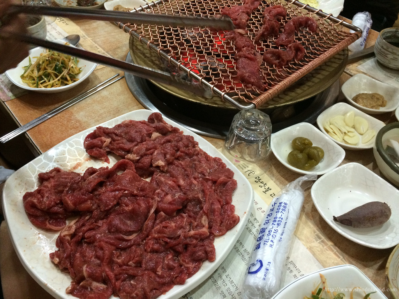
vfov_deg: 46.8
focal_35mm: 30
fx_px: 346
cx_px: 200
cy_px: 150
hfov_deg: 60.0
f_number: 2.2
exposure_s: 1/30
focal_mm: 4.12
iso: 250
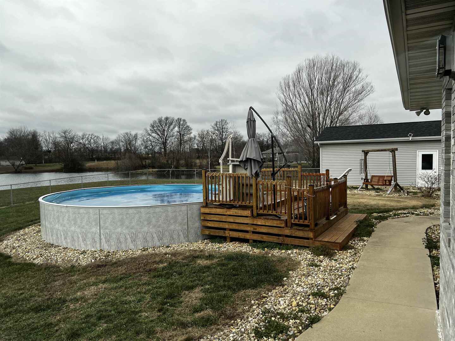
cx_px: 228
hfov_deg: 67.3
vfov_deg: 53.1
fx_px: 342
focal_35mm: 26
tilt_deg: -3.5
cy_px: 170
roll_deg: +1.3
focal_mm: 5.7
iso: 50
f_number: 1.5
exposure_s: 1/1972
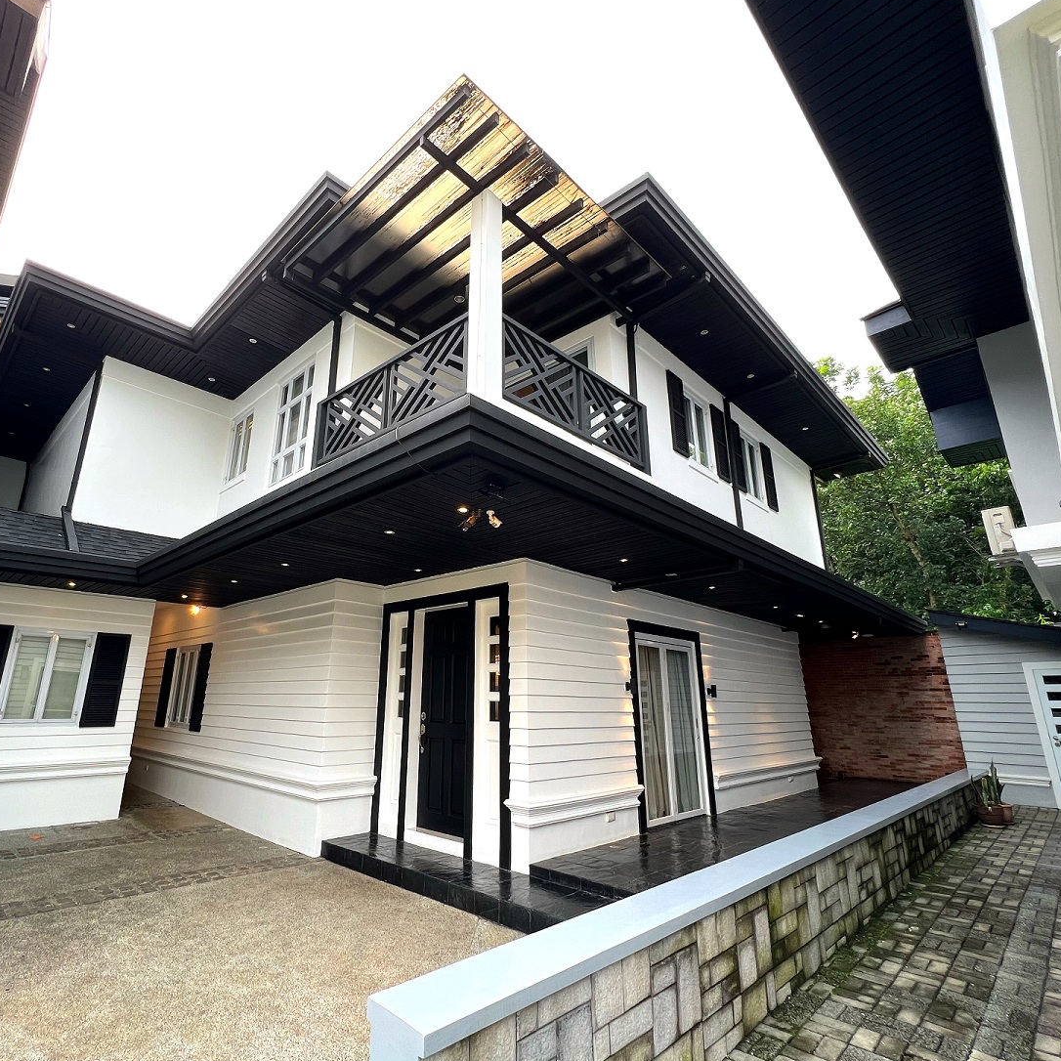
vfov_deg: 87.4
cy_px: 524
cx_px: 481
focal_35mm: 16
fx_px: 555
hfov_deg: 87.2
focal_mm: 1.57
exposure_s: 1/99
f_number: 1.8
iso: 40
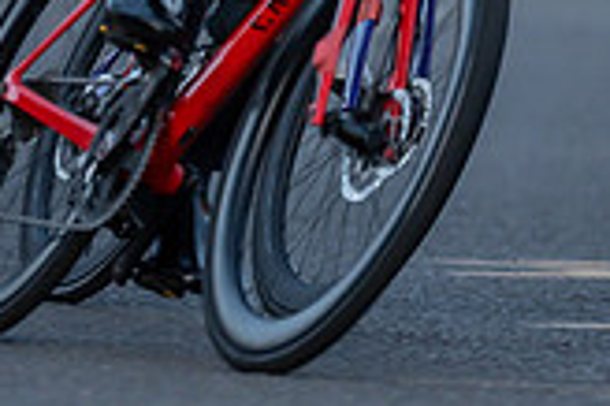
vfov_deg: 2.3
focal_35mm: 600
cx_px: -264
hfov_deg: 3.4
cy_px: -225
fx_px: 10156
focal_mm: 151
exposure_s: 1/800
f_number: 3.2
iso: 1000
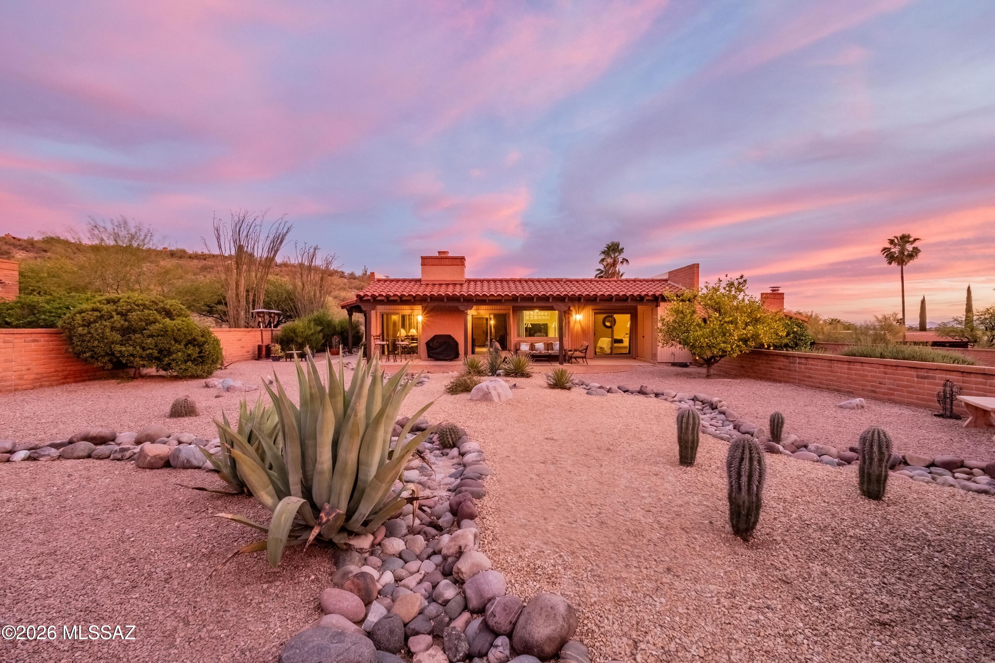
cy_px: 332
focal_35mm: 15
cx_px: 498
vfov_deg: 77.3
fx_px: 415
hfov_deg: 100.4
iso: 800
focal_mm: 10
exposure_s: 1/1.25
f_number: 20
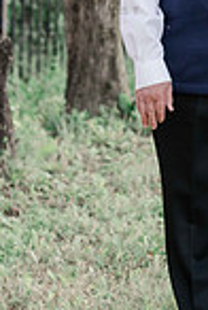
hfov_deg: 4.3
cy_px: -11
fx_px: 2786
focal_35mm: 323
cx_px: 284
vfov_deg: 6.3
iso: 400
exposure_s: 1/320
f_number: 5
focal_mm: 105
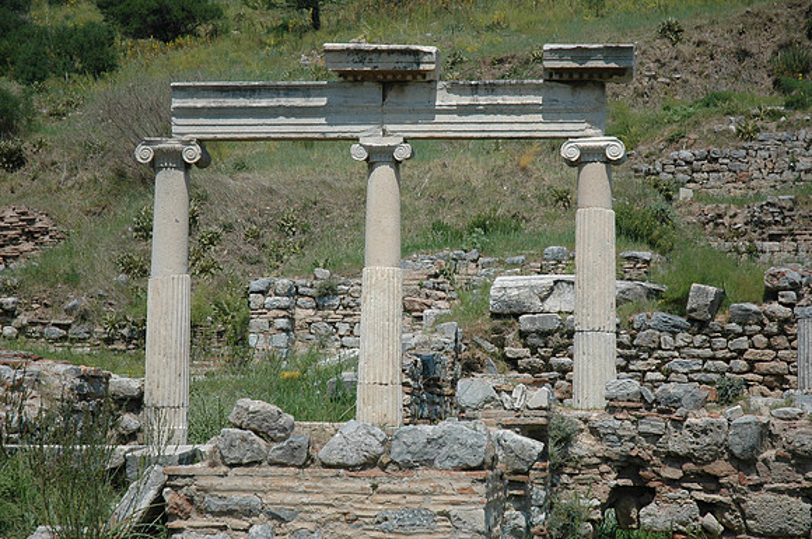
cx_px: 406
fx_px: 2027
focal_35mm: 90
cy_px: 270
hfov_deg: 22.7
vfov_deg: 15.1
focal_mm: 60
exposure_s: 1/1600
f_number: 4.5
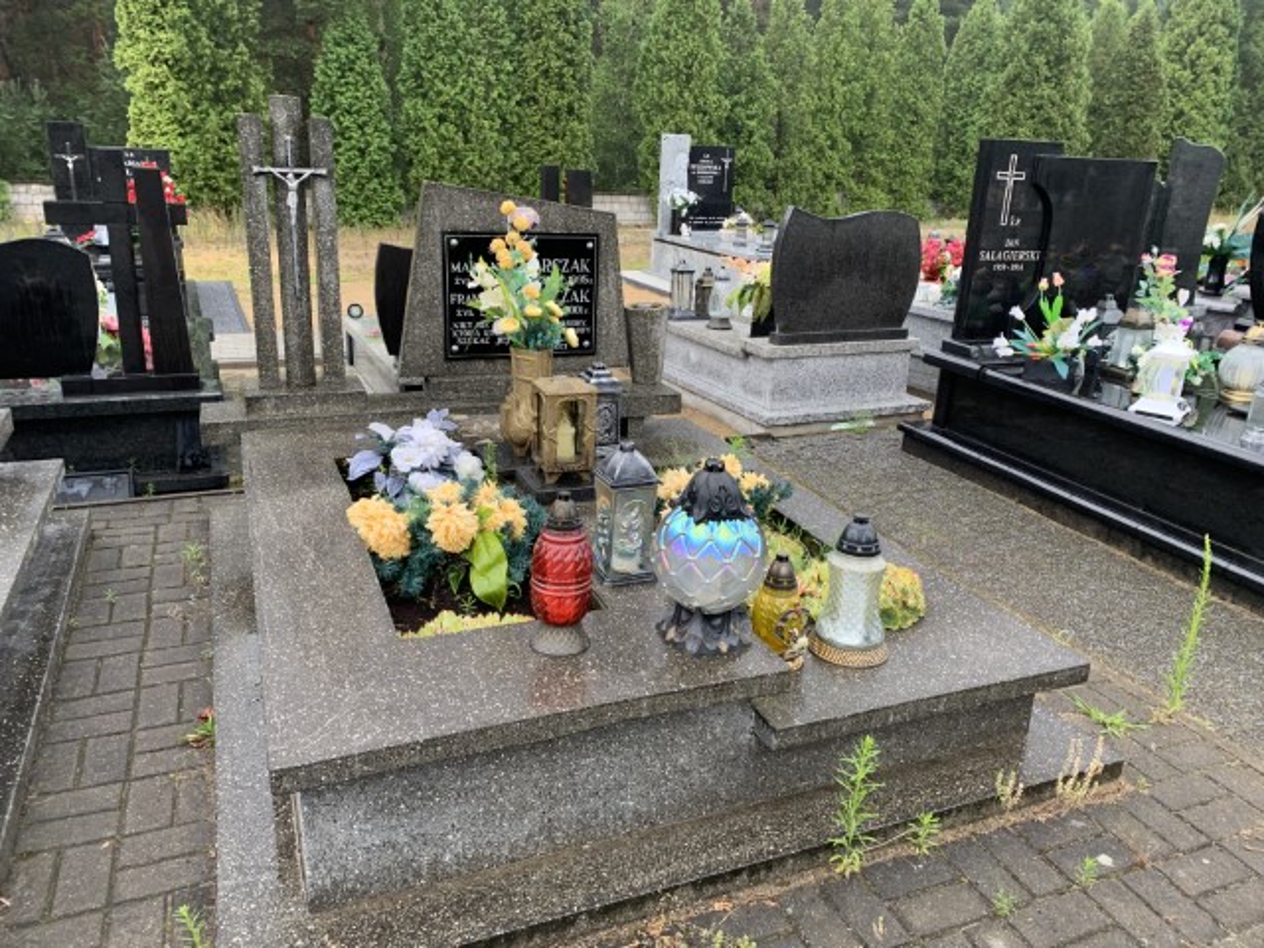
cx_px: 632
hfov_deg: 67.3
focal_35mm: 26
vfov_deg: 53.1
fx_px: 949
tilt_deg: -12.4
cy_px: 474
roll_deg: +1.0
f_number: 1.8
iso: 32
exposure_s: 1/122
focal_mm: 4.25
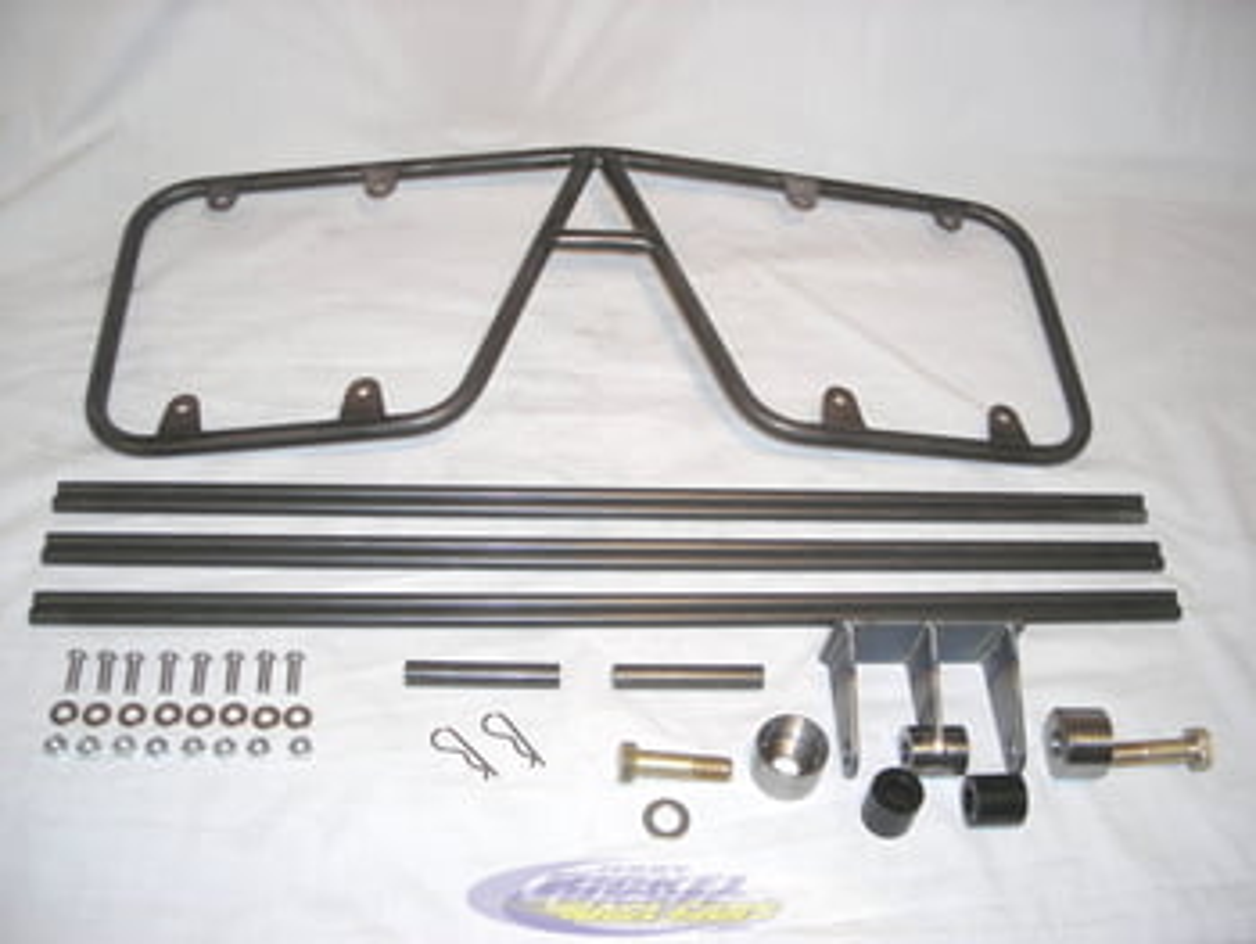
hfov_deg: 48.9
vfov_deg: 37.8
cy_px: 472
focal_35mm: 38
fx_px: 1380
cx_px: 628
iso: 50
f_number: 3.2
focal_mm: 6.3
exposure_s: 1/60
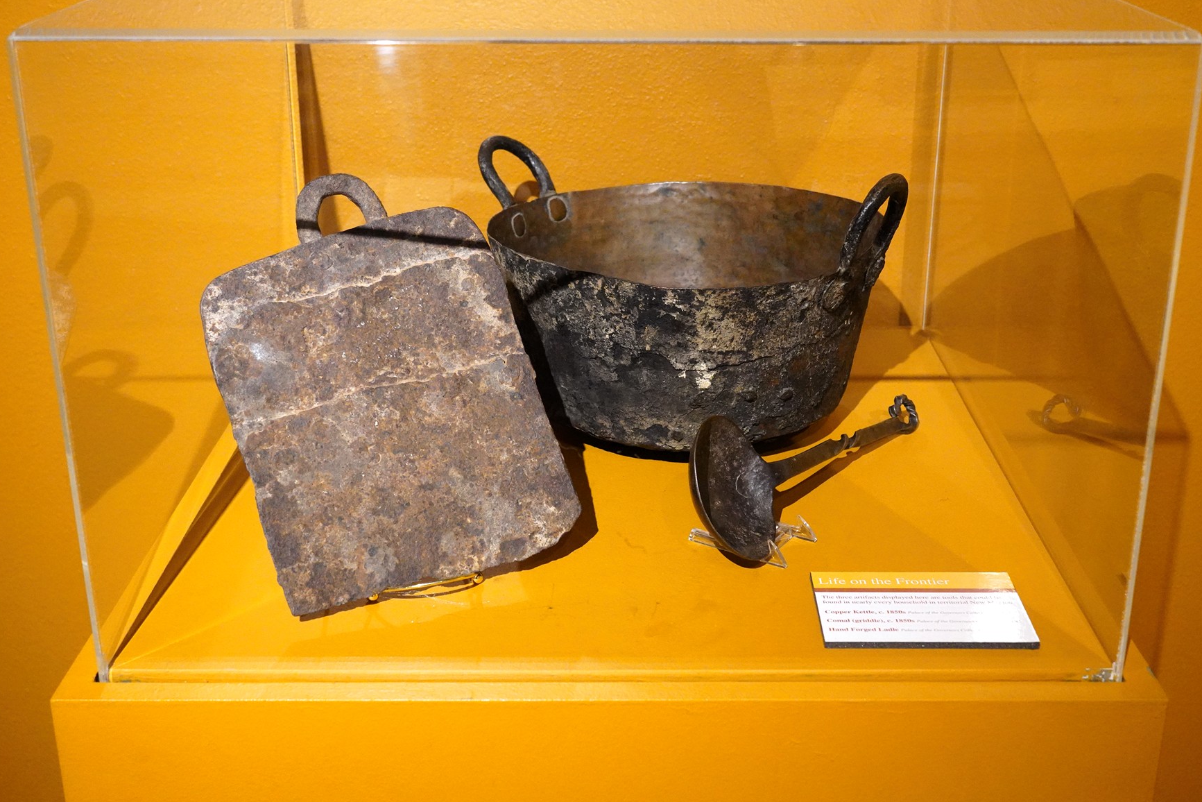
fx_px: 1503
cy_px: 350
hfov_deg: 43.6
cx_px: 639
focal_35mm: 45
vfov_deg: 29.8
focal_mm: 39
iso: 10000
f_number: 5.6
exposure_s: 1/100
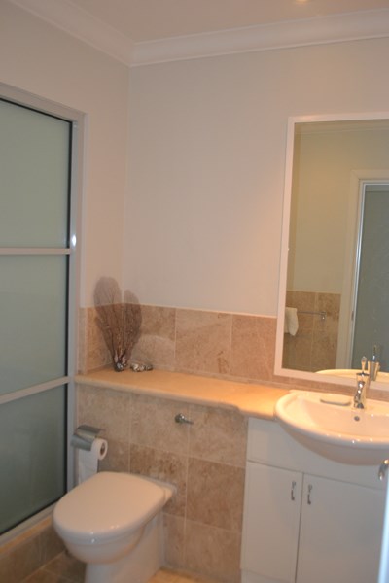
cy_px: 292
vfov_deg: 57.2
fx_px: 535
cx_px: 194
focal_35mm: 33
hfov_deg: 40.0
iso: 1250
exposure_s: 1/60
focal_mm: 22
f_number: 3.8
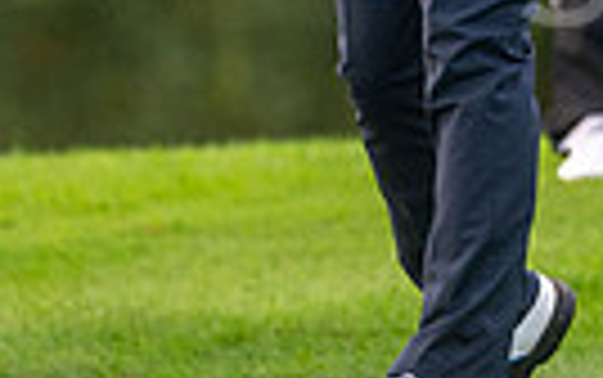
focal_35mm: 1319
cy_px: -299
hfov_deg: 1.6
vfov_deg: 1.0
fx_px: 21694
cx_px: 567
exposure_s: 1/800
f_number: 4
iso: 640
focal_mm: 300
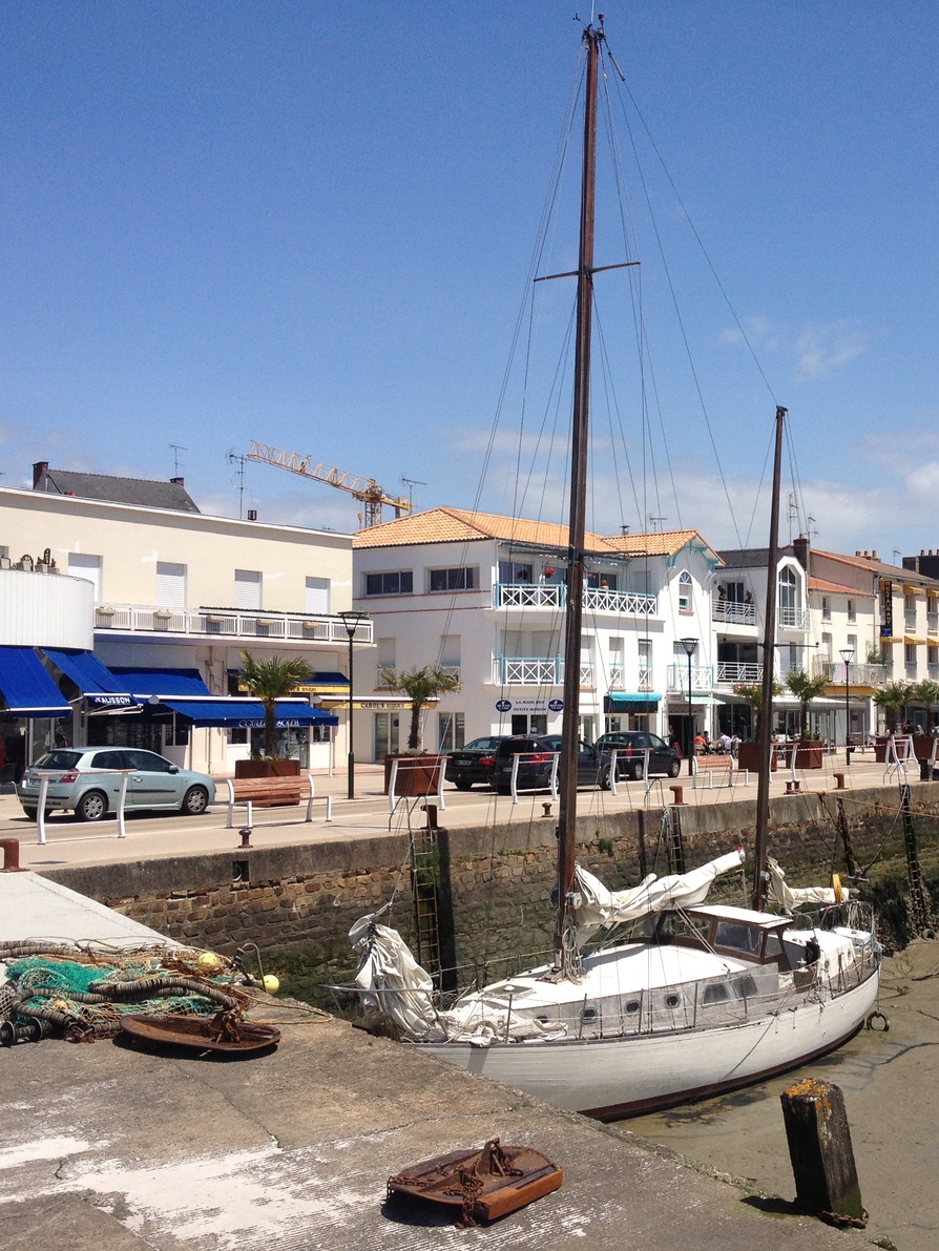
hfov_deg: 30.5
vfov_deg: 40.4
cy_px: 629
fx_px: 1699
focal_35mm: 47
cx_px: 684
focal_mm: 4.28
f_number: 2.4
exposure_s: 1/2762
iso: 50
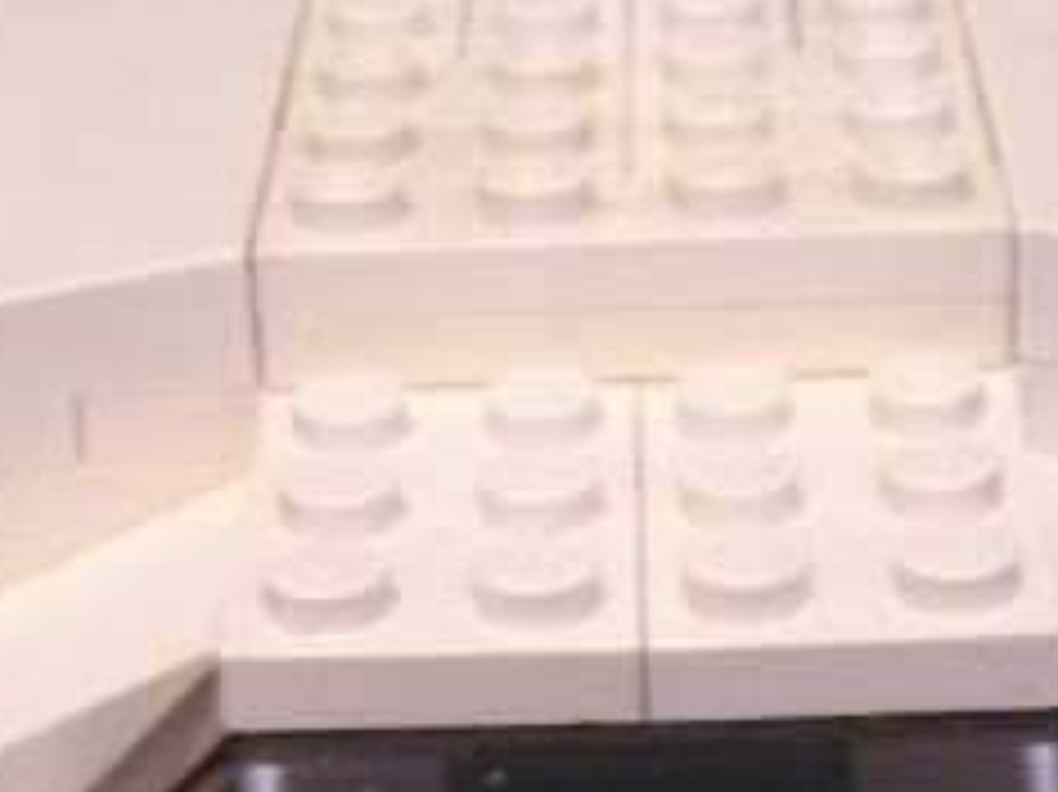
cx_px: 653
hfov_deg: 15.0
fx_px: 4002
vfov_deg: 11.0
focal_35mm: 131
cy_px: 1066
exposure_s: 1/8
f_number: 3
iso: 140
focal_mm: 8
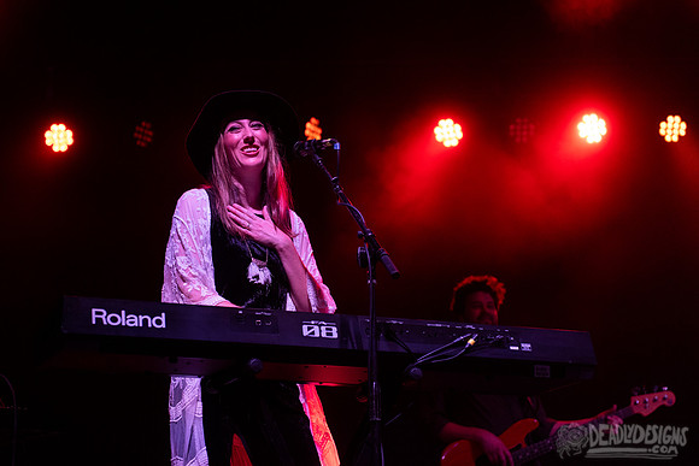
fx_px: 1564
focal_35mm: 81
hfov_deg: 25.2
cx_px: 297
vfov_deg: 17.0
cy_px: 198
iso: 2500
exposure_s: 1/500
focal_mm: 70
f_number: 3.5
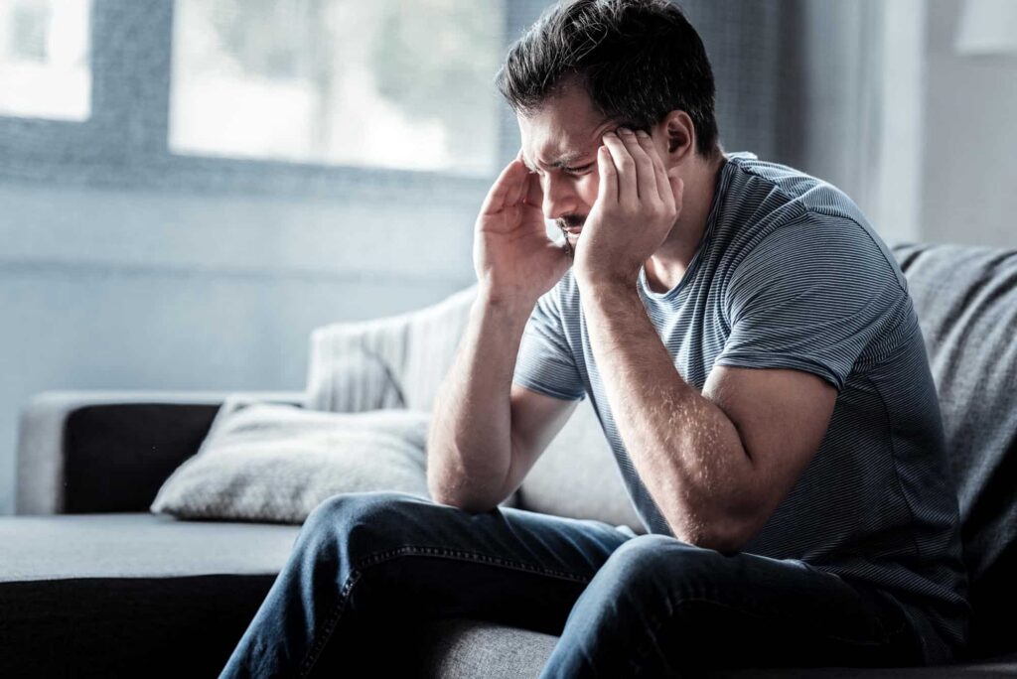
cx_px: 508
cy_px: 340
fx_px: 2403
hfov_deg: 23.9
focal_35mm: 85
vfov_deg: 16.1
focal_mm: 85
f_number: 2.5
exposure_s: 1/160
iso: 320
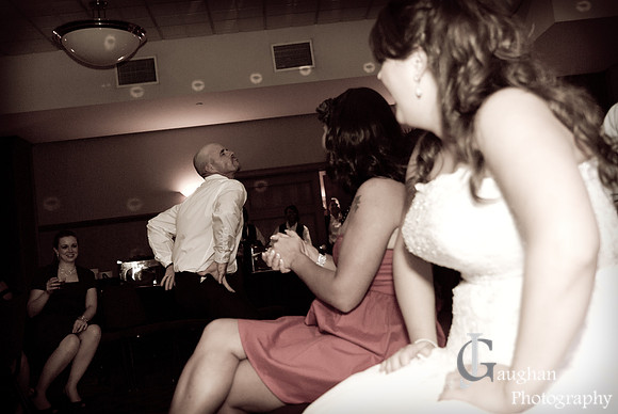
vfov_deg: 37.0
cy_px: 207
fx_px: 619
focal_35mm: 36
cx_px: 309
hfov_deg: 53.1
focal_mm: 24
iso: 640
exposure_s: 1/60
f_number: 2.8
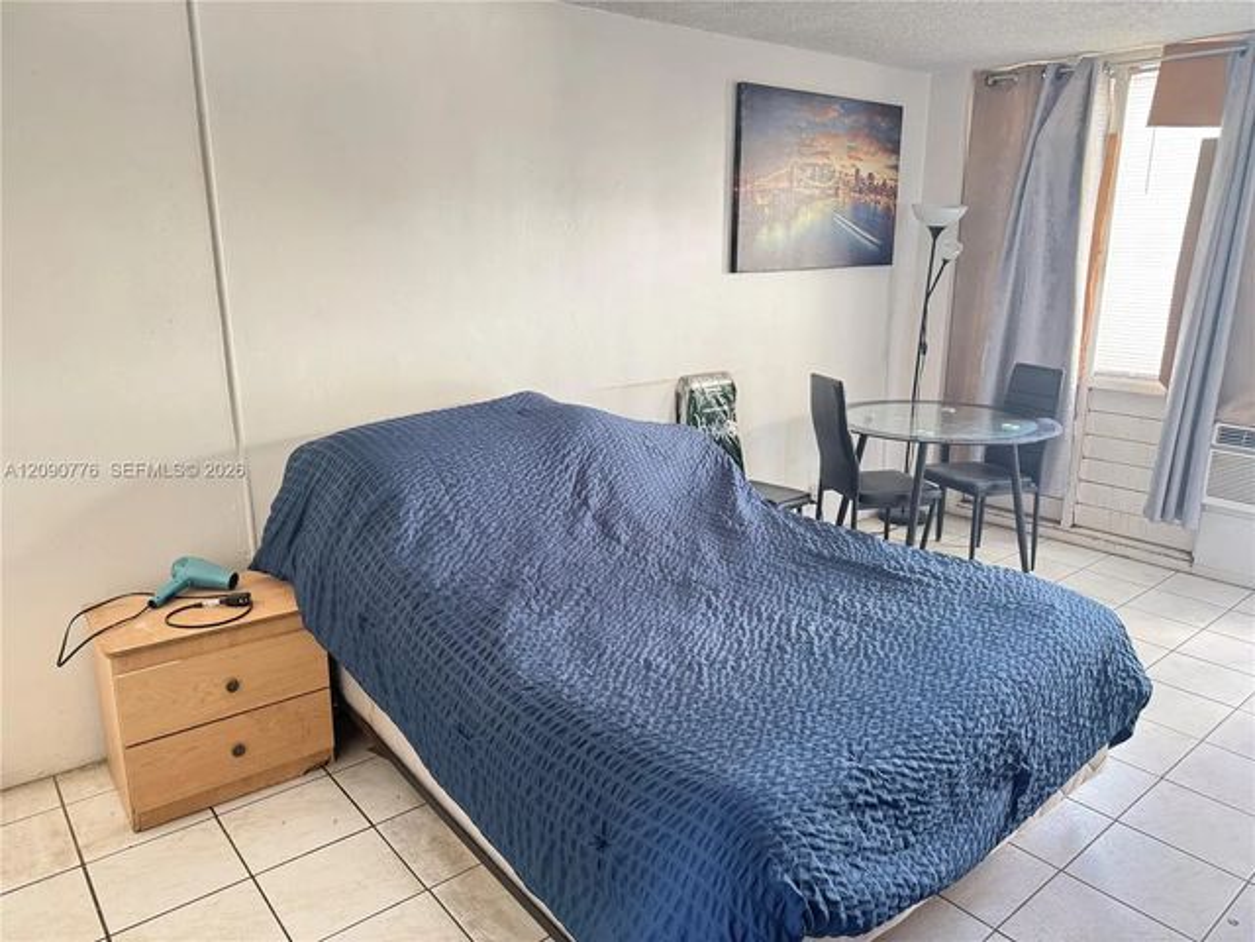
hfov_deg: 71.6
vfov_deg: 56.8
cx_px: 628
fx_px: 870
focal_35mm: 24
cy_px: 471
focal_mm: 6.76
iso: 320
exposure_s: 1/60
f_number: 1.78
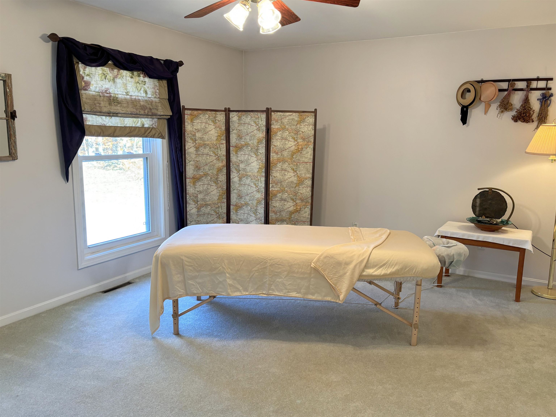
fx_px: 418
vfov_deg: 53.1
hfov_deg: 67.3
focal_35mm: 26
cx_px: 278
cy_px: 208
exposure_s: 1/60
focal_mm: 5.96
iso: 160
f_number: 1.6
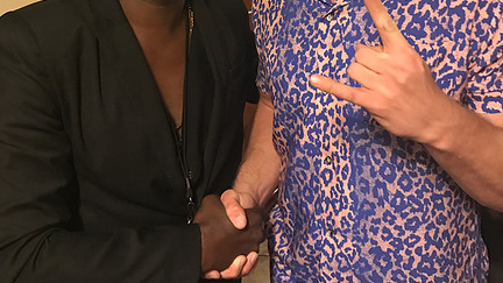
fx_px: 547
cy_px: 3
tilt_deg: -13.0
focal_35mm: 41
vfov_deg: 27.4
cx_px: 251
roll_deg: -1.1
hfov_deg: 49.4
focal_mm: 3.99
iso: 100
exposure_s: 1/4
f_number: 1.8
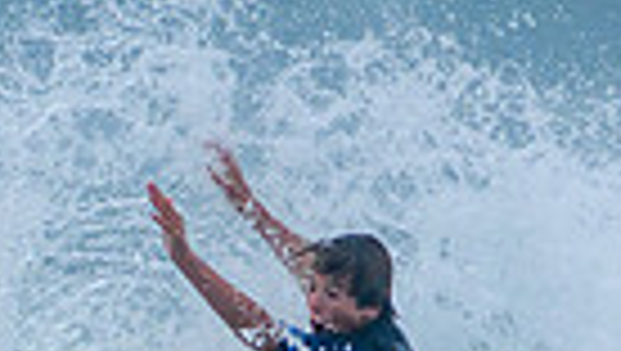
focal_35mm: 2425
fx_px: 39978
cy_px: 593
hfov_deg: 0.9
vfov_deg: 0.5
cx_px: -13
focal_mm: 400
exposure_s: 1/2000
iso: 500
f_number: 8
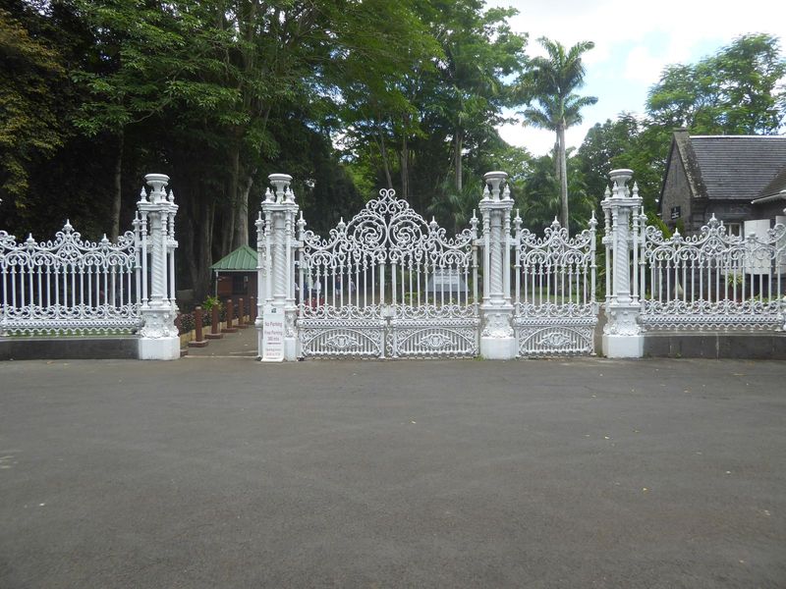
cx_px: 393
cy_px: 294
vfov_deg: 51.4
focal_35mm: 27
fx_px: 613
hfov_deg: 65.3
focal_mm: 4.7
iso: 80
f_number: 3.4
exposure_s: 1/200
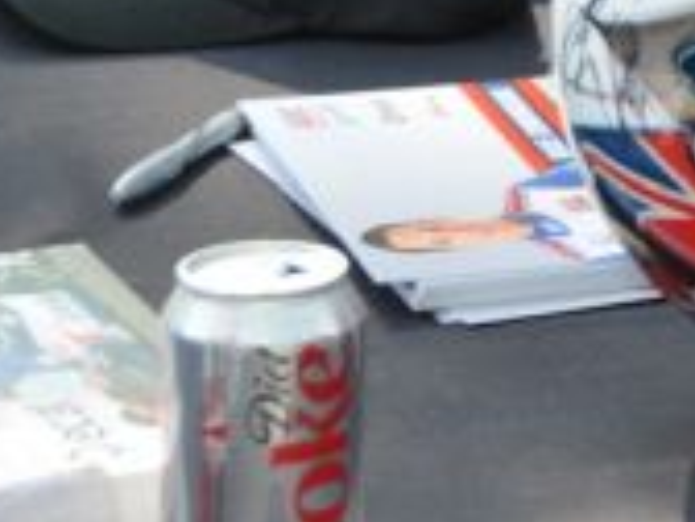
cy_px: -160
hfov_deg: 7.0
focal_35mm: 279
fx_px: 5610
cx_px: 939
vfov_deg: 5.3
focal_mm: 65
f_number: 5
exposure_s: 1/250
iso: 200
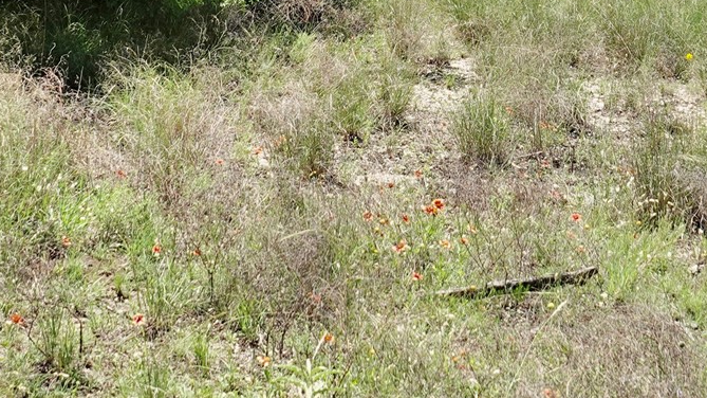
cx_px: 463
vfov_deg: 8.5
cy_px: -367
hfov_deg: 15.8
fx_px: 2549
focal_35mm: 136
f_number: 4
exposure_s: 1/400
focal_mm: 14.65
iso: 100
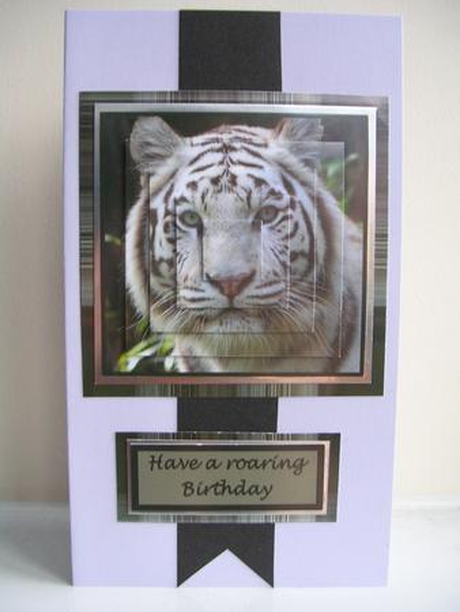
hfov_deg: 37.8
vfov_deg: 49.0
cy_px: 306
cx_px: 230
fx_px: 673
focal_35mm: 38
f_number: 2.8
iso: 50
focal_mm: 5.8
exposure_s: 1/6.6
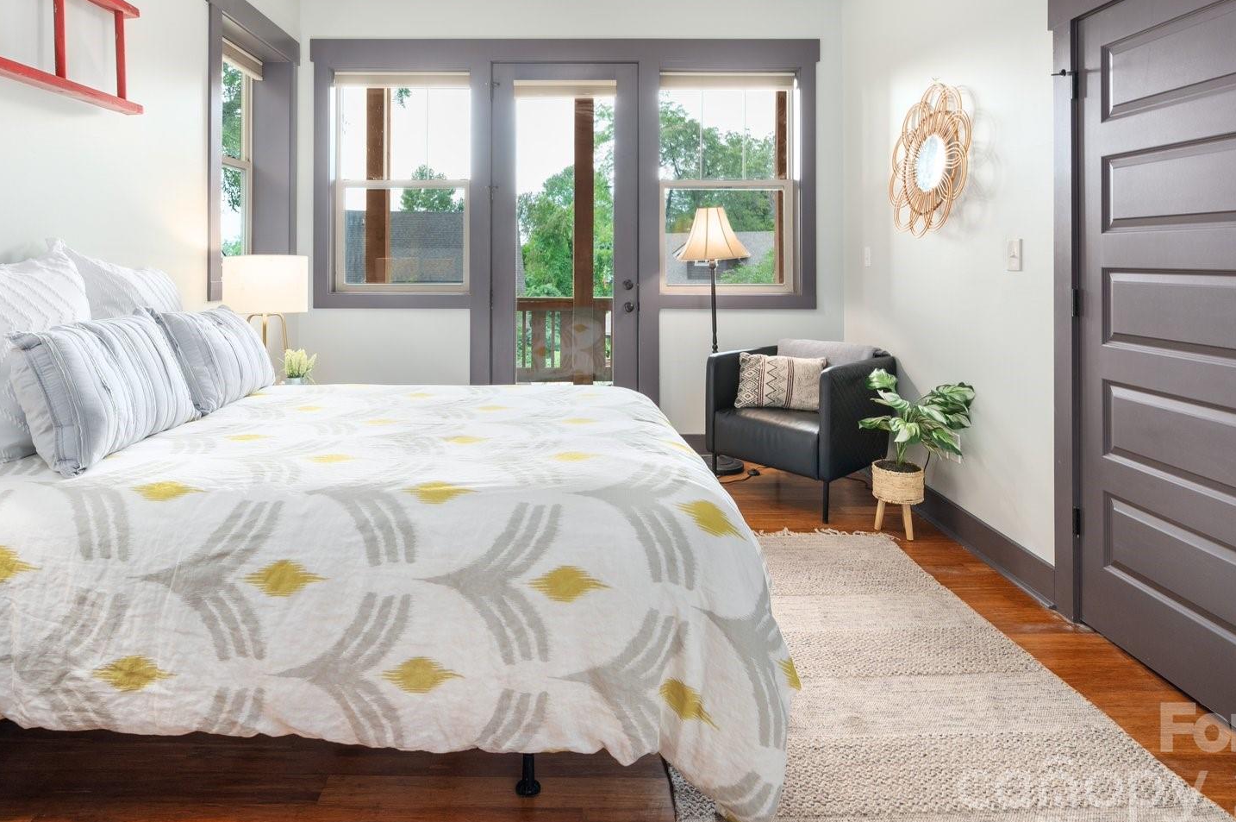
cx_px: 562
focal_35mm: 20
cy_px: 277
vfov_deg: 60.4
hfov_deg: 83.8
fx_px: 686
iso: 800
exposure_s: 1/5
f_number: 8
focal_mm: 14
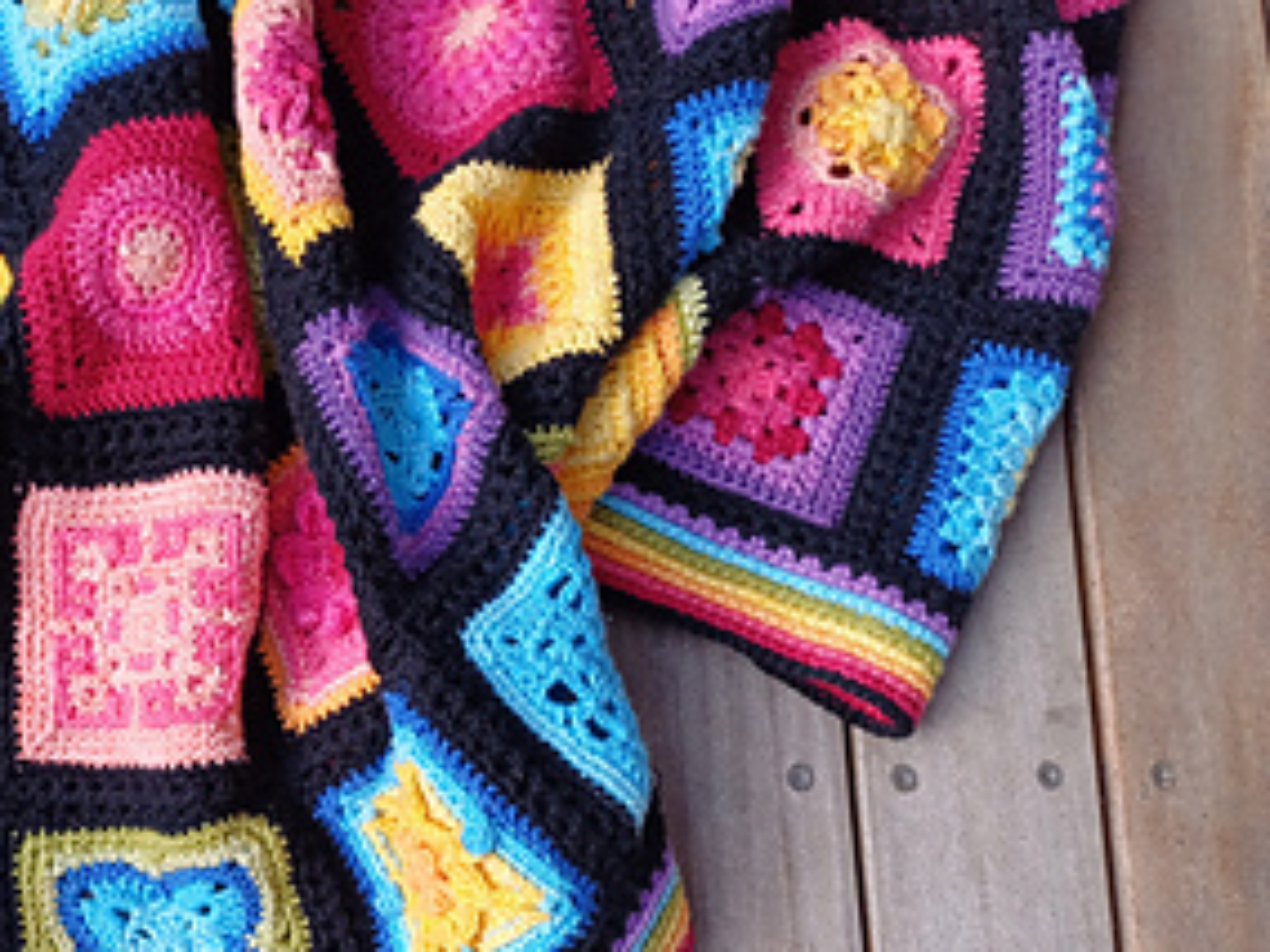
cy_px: 708
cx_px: 237
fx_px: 1614
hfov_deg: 41.0
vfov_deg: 32.3
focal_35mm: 44
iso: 50
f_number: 1.8
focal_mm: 4.65
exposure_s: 1/123
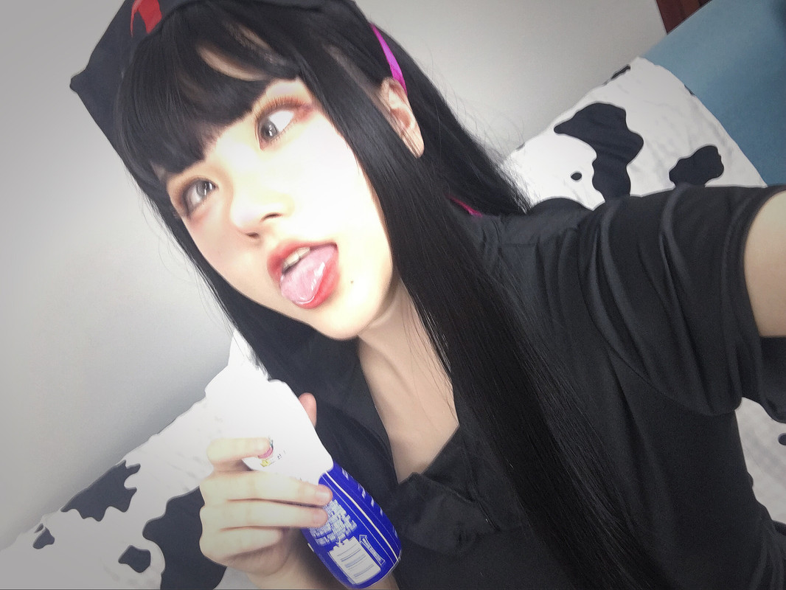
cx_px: 393
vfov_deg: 45.5
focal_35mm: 31
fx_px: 704
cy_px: 295
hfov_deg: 58.3
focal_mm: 2.65
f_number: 2.2
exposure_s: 1/17
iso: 64
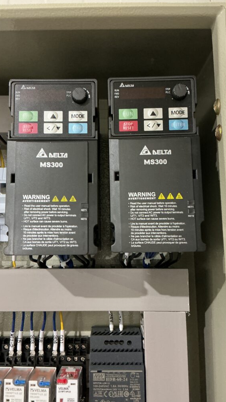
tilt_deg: +8.3
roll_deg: +0.3
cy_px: 201
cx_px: 103
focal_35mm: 32
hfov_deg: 36.7
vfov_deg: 61.0
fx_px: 341
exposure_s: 1/33
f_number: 1.8
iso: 320
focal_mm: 3
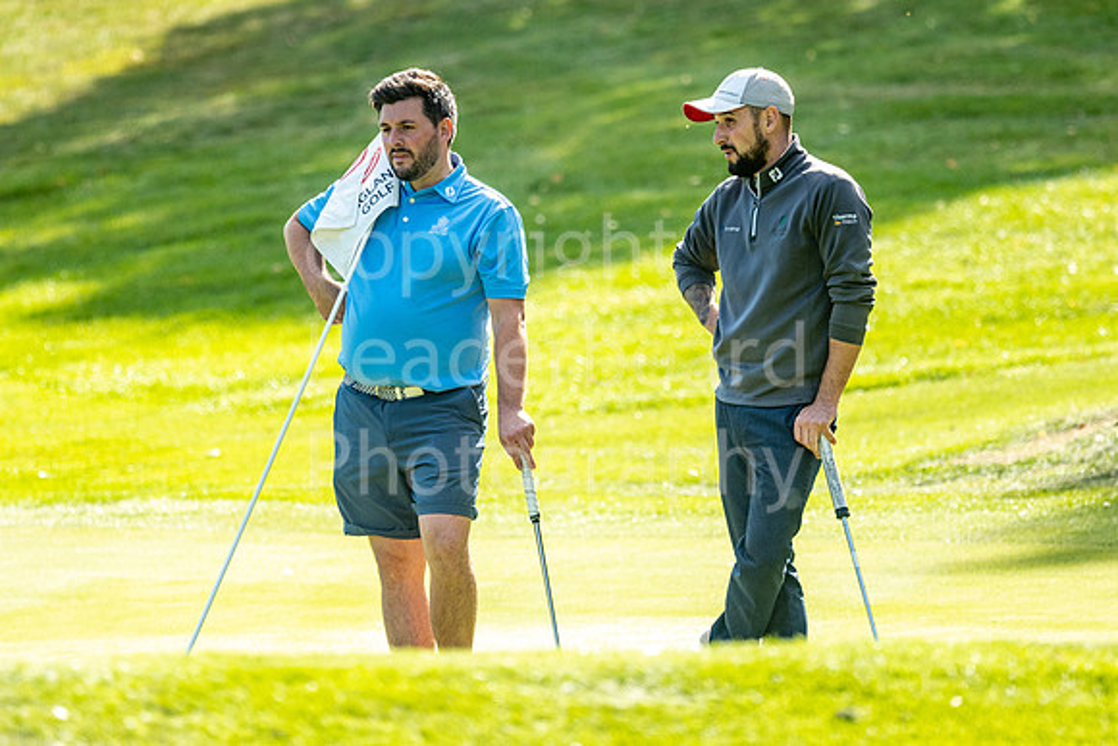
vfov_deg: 2.5
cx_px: 490
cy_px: 361
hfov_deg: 3.7
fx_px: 17091
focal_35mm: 550
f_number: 4
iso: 400
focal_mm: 300
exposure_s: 1/1000
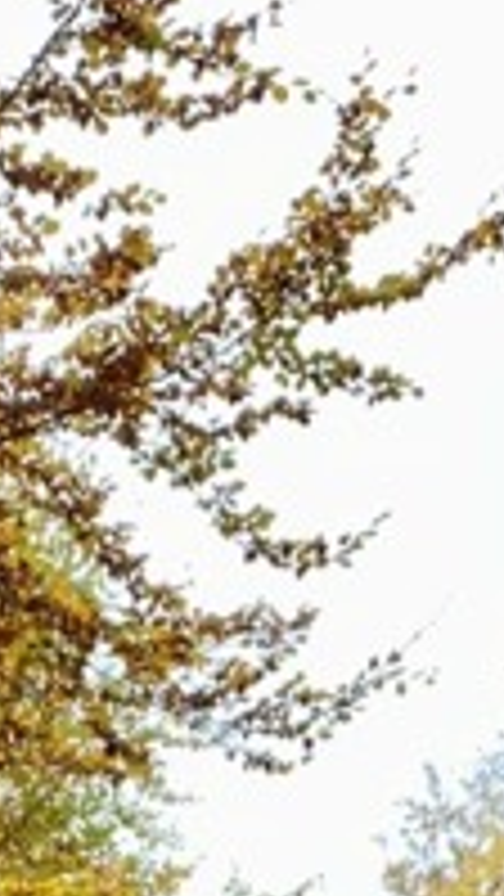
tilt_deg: +8.0
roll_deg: -0.3
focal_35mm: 128
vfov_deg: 14.4
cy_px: 1711
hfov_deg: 9.5
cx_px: 376
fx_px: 3040
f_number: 1.8
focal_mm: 4.25
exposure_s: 1/136
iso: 32
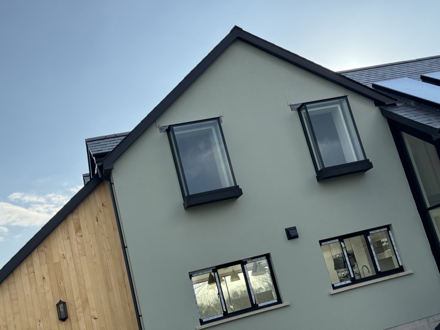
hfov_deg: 39.7
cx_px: 220
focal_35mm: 48
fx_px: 610
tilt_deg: +13.6
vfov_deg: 30.3
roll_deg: +14.8
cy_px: 165
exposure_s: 1/2611
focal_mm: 6.76
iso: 64
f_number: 1.78
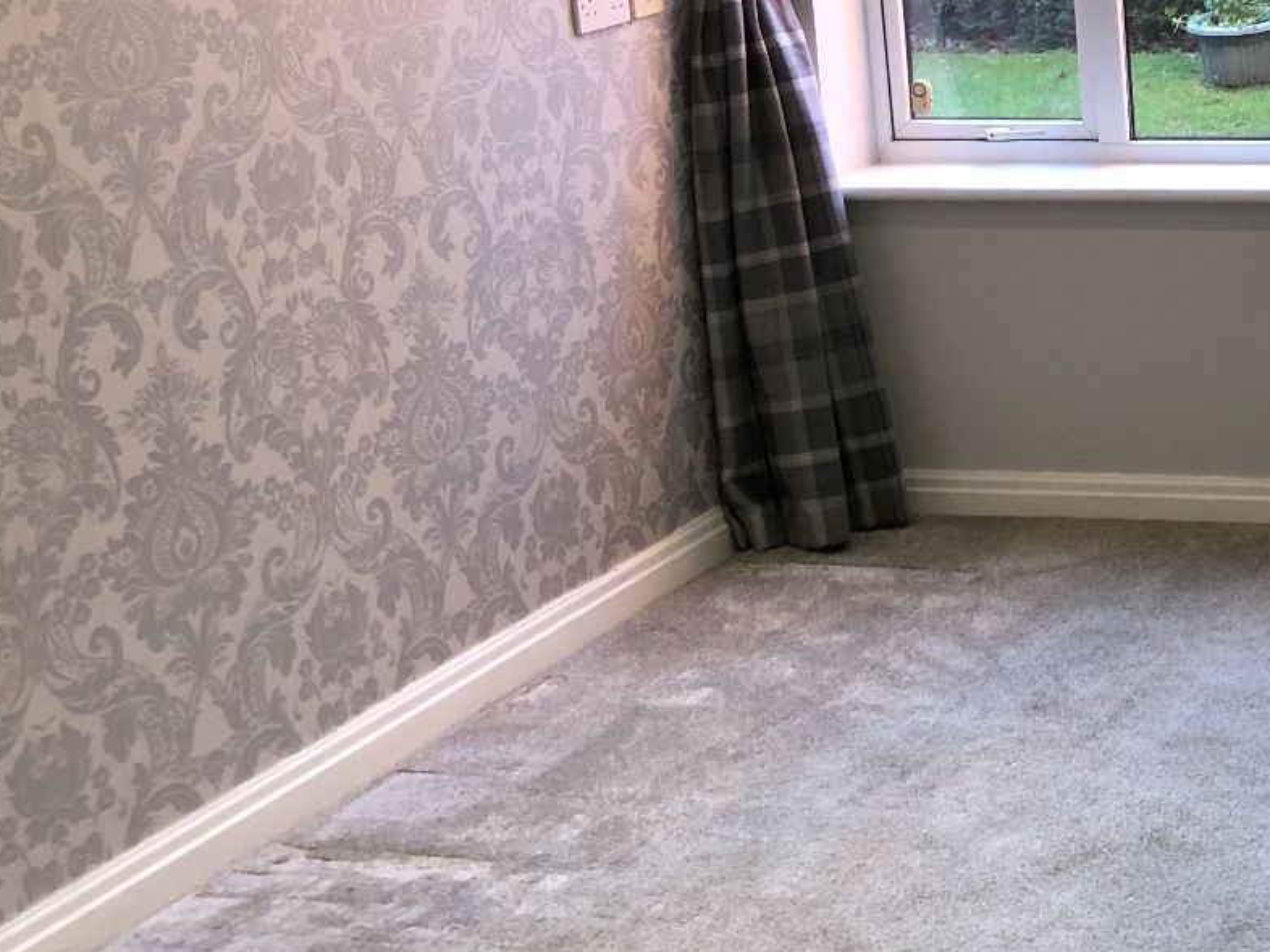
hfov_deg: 24.3
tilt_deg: -11.4
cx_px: 1514
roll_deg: +1.6
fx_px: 2677
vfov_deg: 19.9
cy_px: 168
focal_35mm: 73
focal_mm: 3.99
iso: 40
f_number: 1.8
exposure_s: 1/25
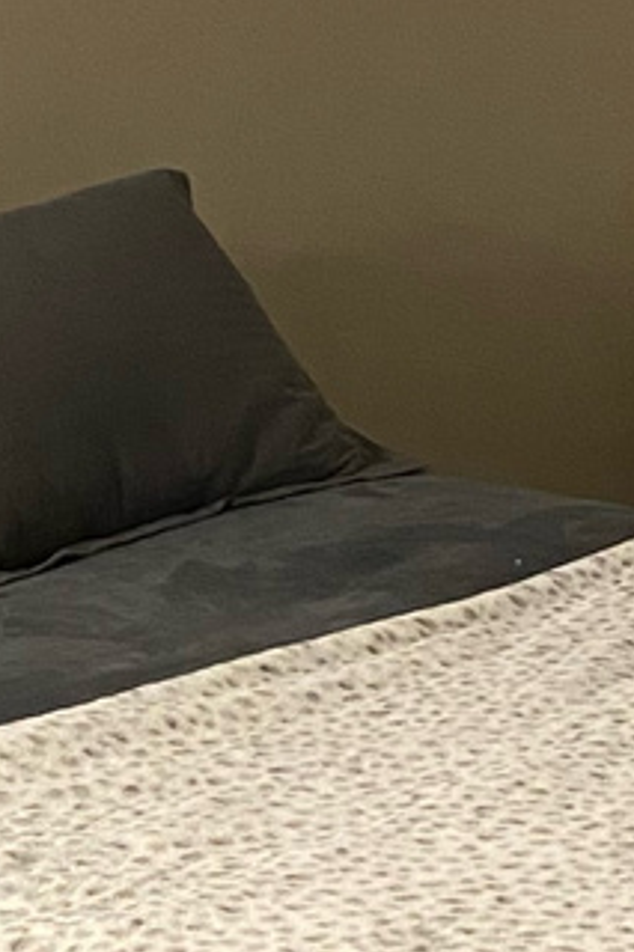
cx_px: 411
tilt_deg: -11.1
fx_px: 3438
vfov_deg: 15.8
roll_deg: +0.6
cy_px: 452
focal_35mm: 130
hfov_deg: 10.5
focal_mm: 4.25
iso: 500
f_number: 1.8
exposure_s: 1/59
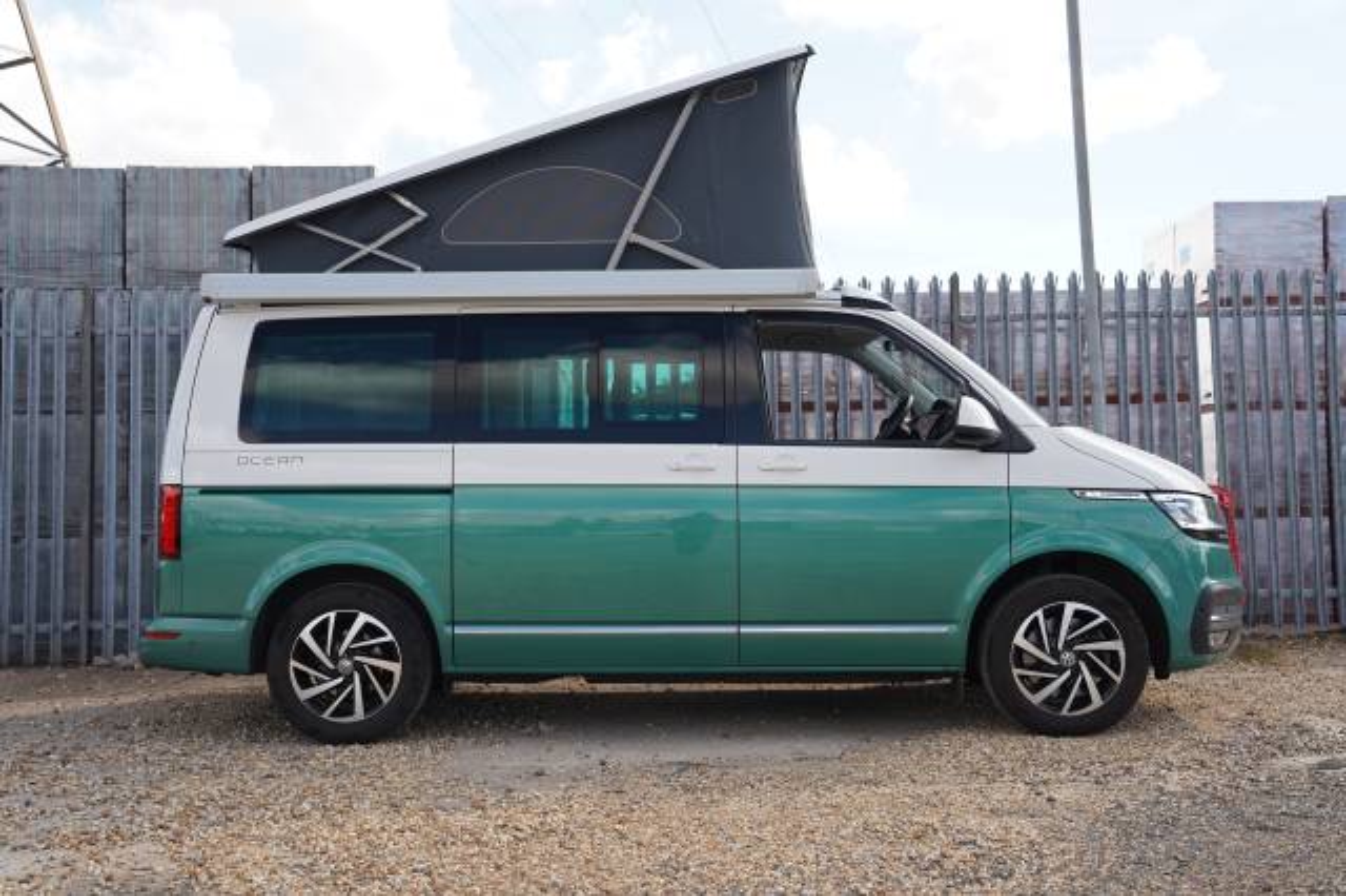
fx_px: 1495
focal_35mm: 40
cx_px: 673
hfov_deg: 48.5
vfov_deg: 33.4
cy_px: 448
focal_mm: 40
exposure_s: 1/80
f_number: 5.6
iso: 100
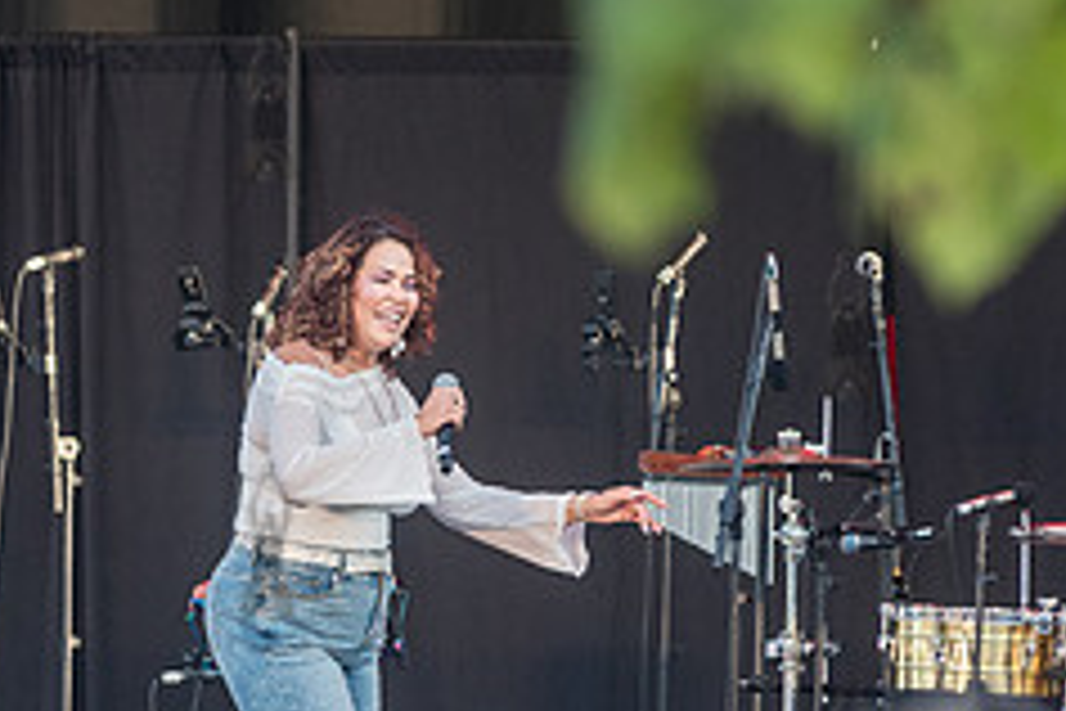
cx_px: 290
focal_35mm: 554
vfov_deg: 2.5
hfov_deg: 3.7
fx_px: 16403
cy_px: 540
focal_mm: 200
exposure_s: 1/1000
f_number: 4.5
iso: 1000
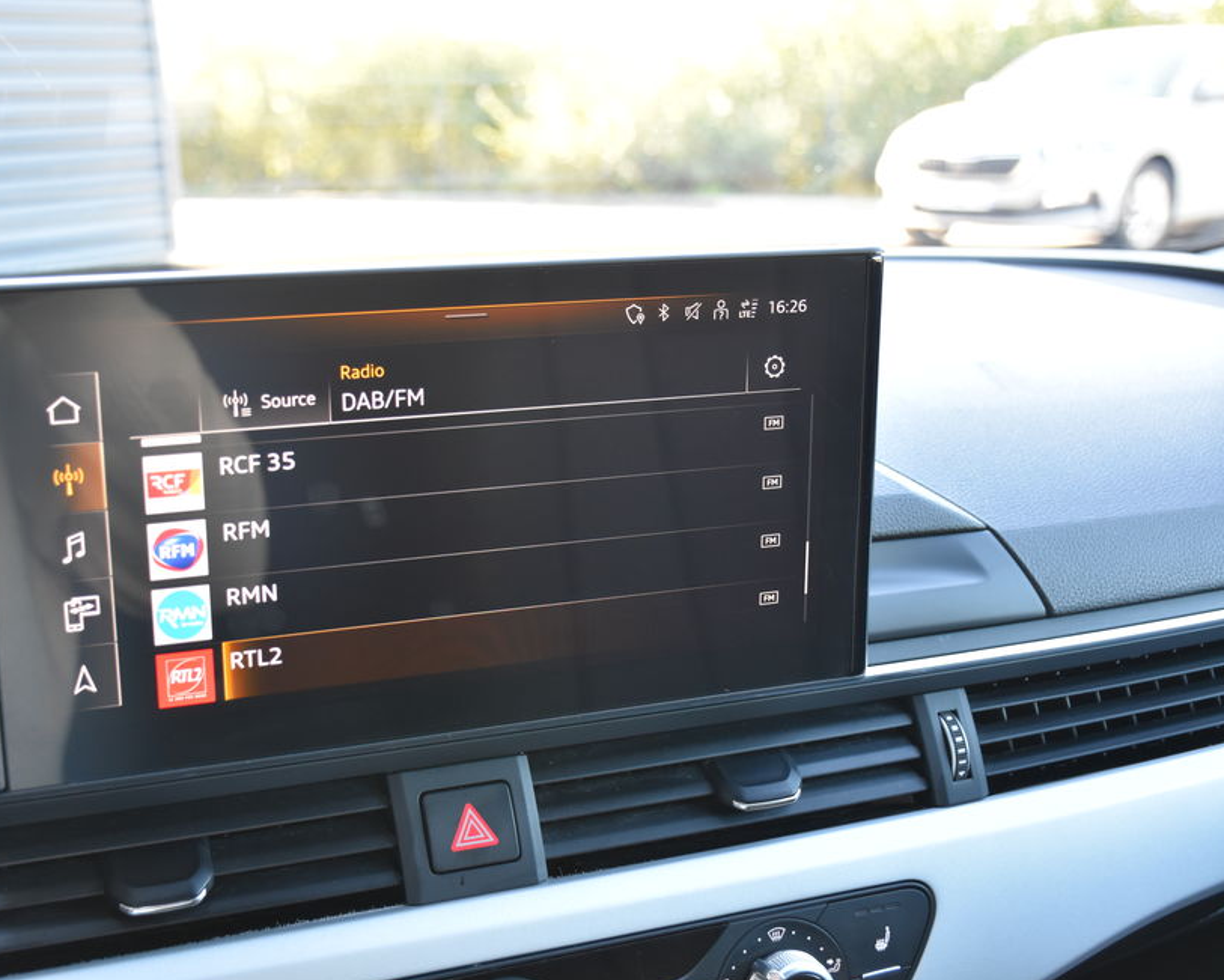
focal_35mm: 45
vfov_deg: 33.5
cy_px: 499
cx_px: 495
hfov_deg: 41.0
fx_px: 1631
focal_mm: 26
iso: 800
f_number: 4
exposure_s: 1/60
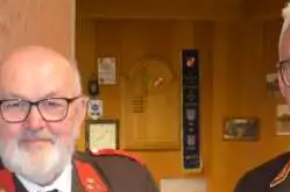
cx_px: -47
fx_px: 1278
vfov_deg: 8.4
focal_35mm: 159
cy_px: 279
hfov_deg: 12.7
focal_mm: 22
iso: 2800
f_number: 3.8
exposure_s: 1/60
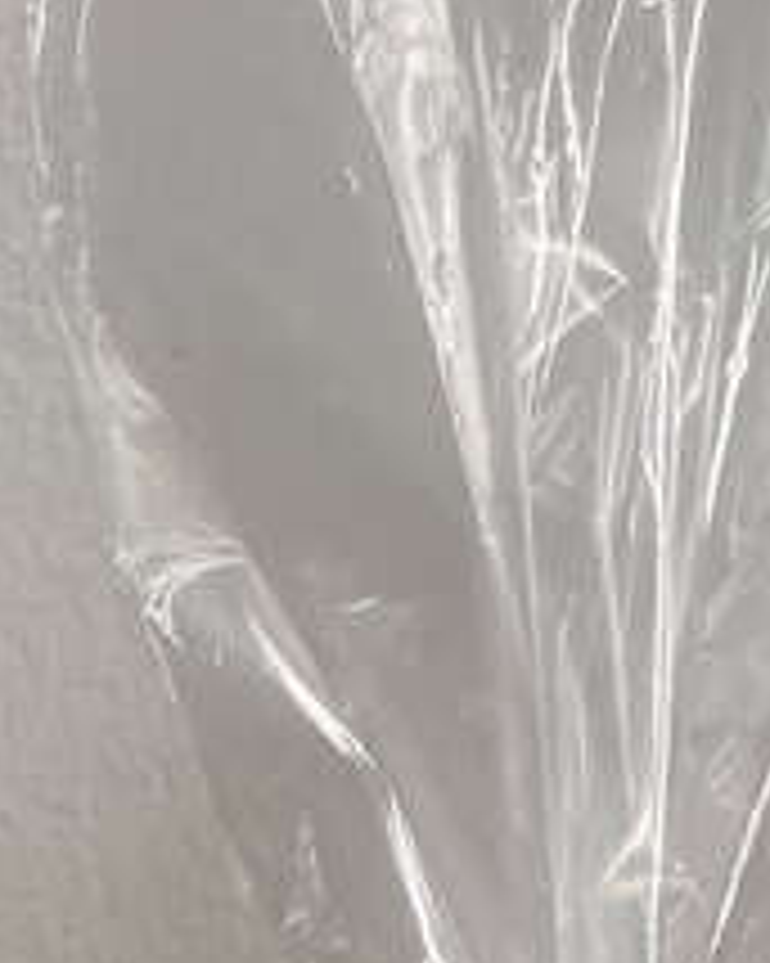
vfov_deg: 16.0
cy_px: 1757
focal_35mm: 101
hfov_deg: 15.2
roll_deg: +0.6
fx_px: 2879
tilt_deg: -9.0
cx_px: 459
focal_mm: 4.25
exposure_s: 1/121
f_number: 1.8
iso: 80
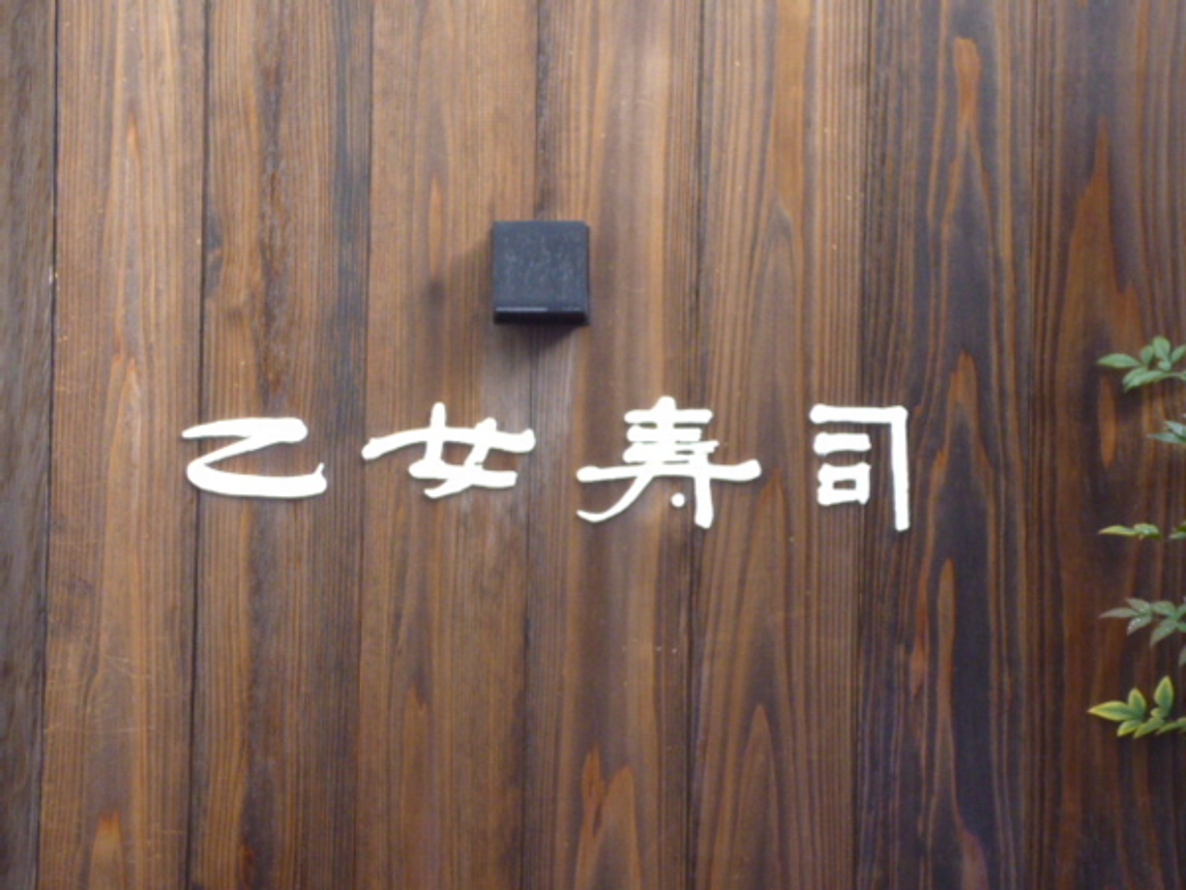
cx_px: 593
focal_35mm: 157
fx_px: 5379
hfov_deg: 12.6
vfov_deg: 9.5
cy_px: 445
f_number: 6.9
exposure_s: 1/100
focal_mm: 21.5
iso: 400
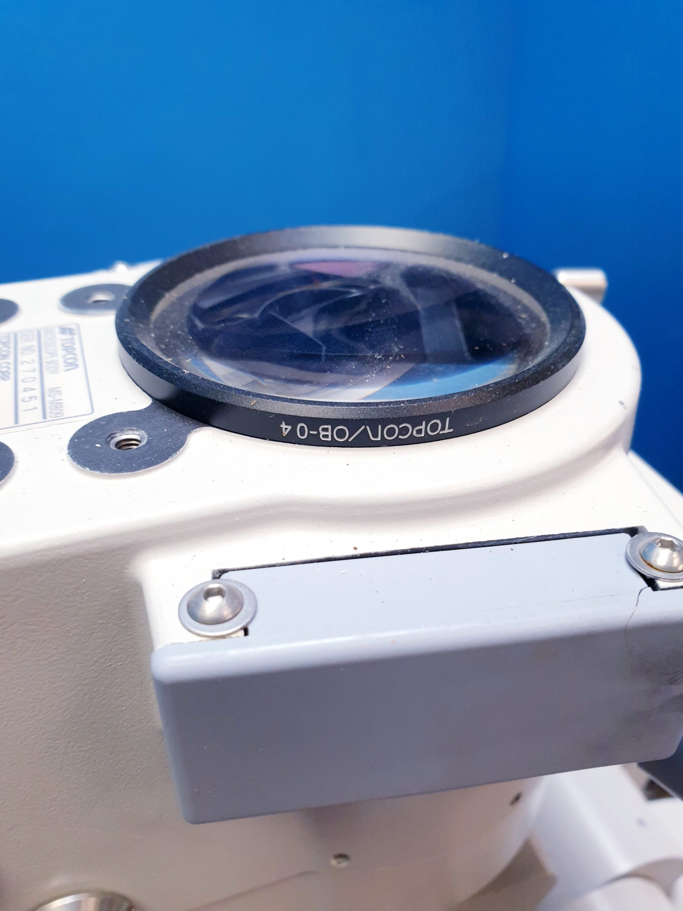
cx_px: 342
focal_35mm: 26
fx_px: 684
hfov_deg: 53.1
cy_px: 456
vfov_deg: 67.3
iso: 100
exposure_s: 1/50
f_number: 2.4
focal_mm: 4.3
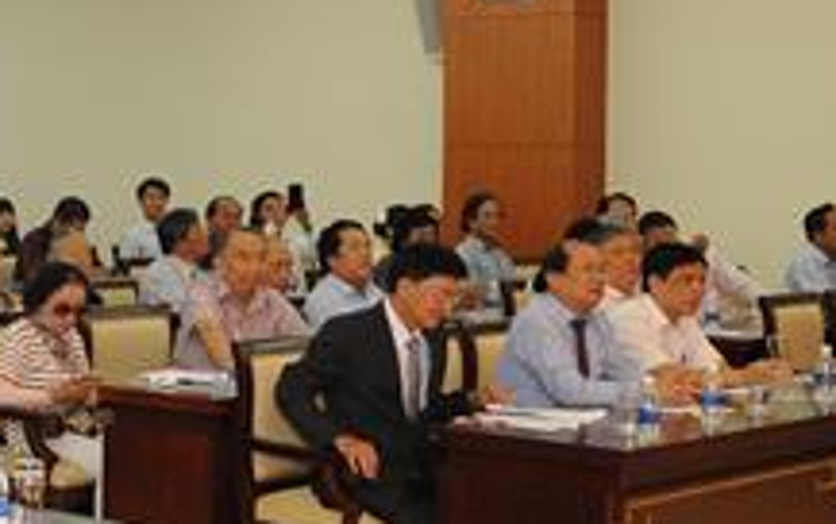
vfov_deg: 14.5
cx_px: -223
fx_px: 2052
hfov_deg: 21.1
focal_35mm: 90
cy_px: 148
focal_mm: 24
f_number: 5.6
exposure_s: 1/125
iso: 2000
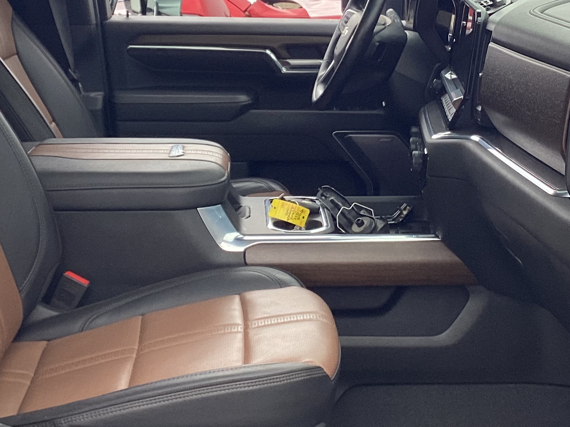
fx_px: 1087
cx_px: 317
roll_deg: +0.2
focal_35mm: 66
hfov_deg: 29.4
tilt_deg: -12.1
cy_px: 190
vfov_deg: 22.2
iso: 40
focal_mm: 3.3
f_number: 2.4
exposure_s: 1/120
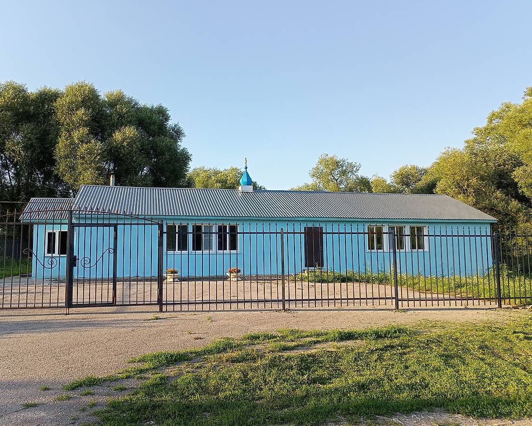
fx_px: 472
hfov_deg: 58.7
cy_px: 209
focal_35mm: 30
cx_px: 243
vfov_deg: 48.5
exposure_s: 1/1042
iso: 114
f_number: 1.8
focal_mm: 4.69
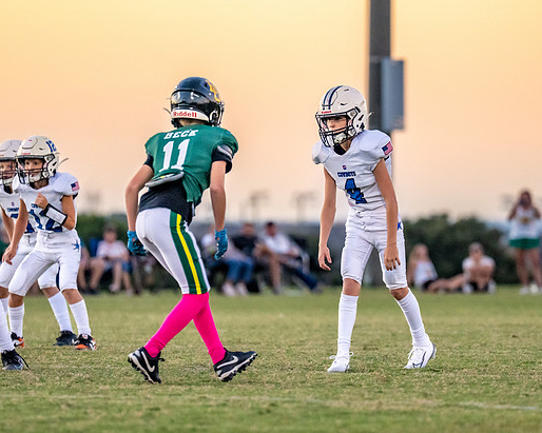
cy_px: 228
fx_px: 5822
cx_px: 334
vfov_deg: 4.3
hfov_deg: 5.3
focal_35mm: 363
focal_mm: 200
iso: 2500
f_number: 2.8
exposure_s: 1/1600
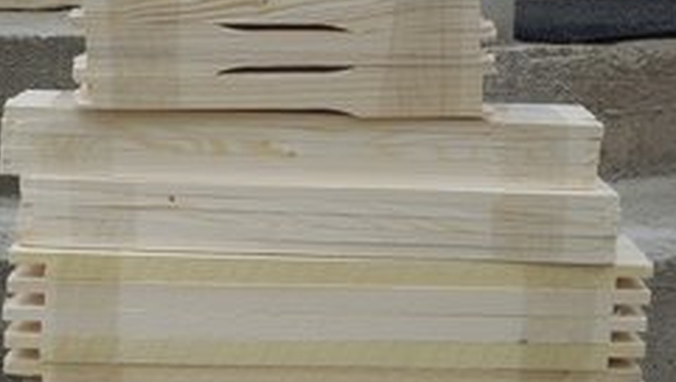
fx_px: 1363
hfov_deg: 27.8
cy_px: 93
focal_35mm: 76
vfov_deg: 15.8
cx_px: 313
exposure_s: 1/200
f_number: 4
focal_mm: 8.7
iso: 125
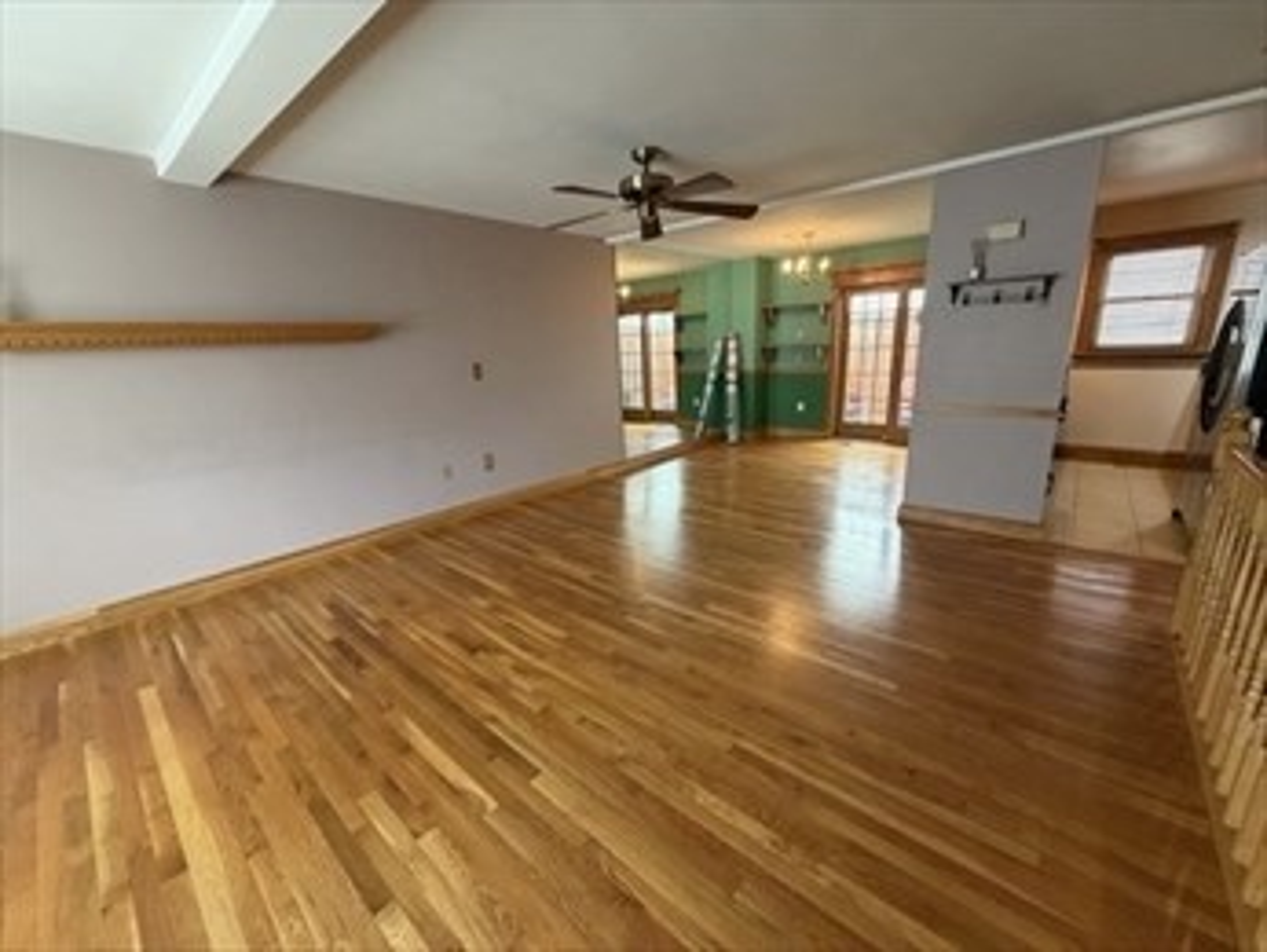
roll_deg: +2.7
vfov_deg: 85.7
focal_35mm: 14
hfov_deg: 102.0
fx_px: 513
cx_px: 634
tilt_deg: -14.7
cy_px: 476
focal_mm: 2.22
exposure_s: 1/60
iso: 320
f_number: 2.2
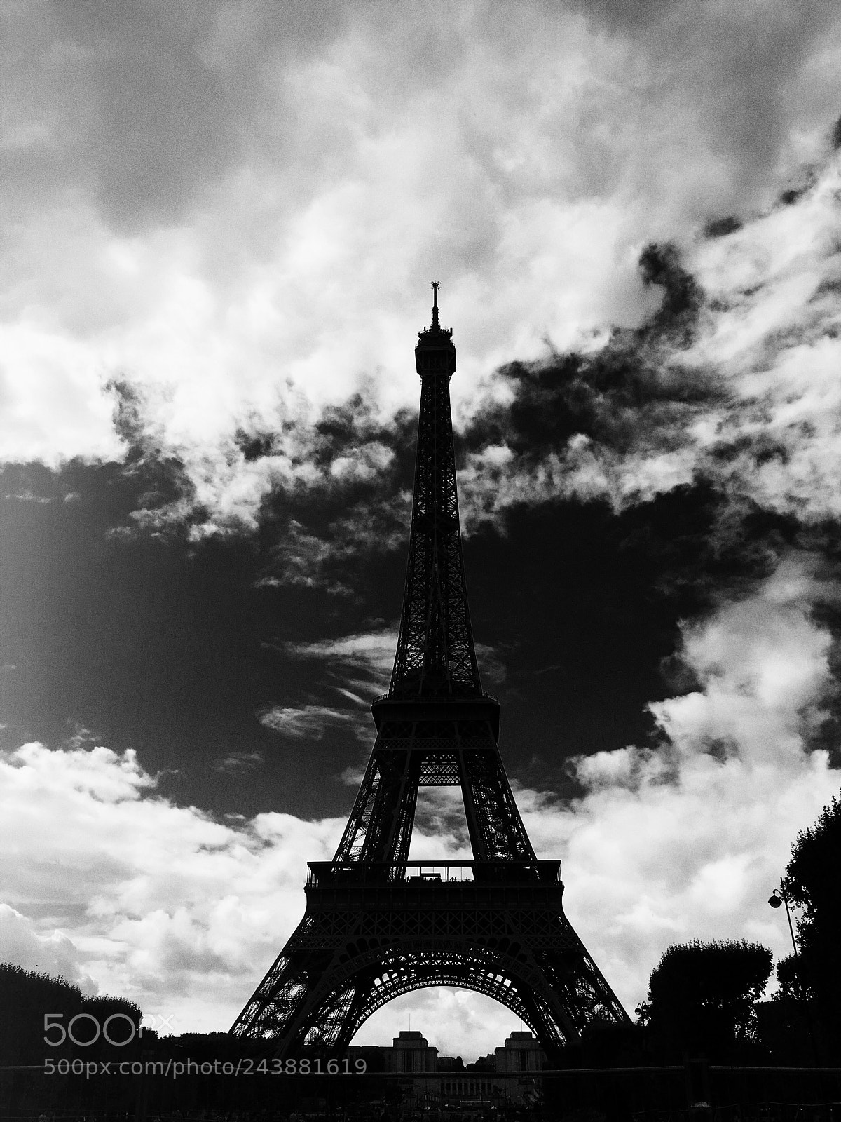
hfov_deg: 48.2
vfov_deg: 61.7
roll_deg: +0.7
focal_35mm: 29
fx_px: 939
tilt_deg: +29.9
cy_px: 561
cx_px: 420
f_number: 2.2
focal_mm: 4.15
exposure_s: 1/3344
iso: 25
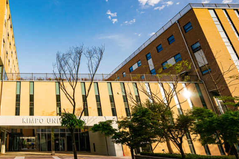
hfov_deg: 62.8
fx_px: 166
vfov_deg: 51.3
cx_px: 35
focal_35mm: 25
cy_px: 78
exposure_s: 1/1250
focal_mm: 14
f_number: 5.6
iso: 320
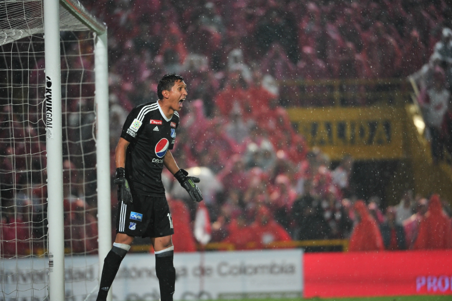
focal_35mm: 400
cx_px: 226
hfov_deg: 5.2
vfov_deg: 3.4
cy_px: 150
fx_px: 5019
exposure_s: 1/1000
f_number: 4
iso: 1600
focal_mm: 400
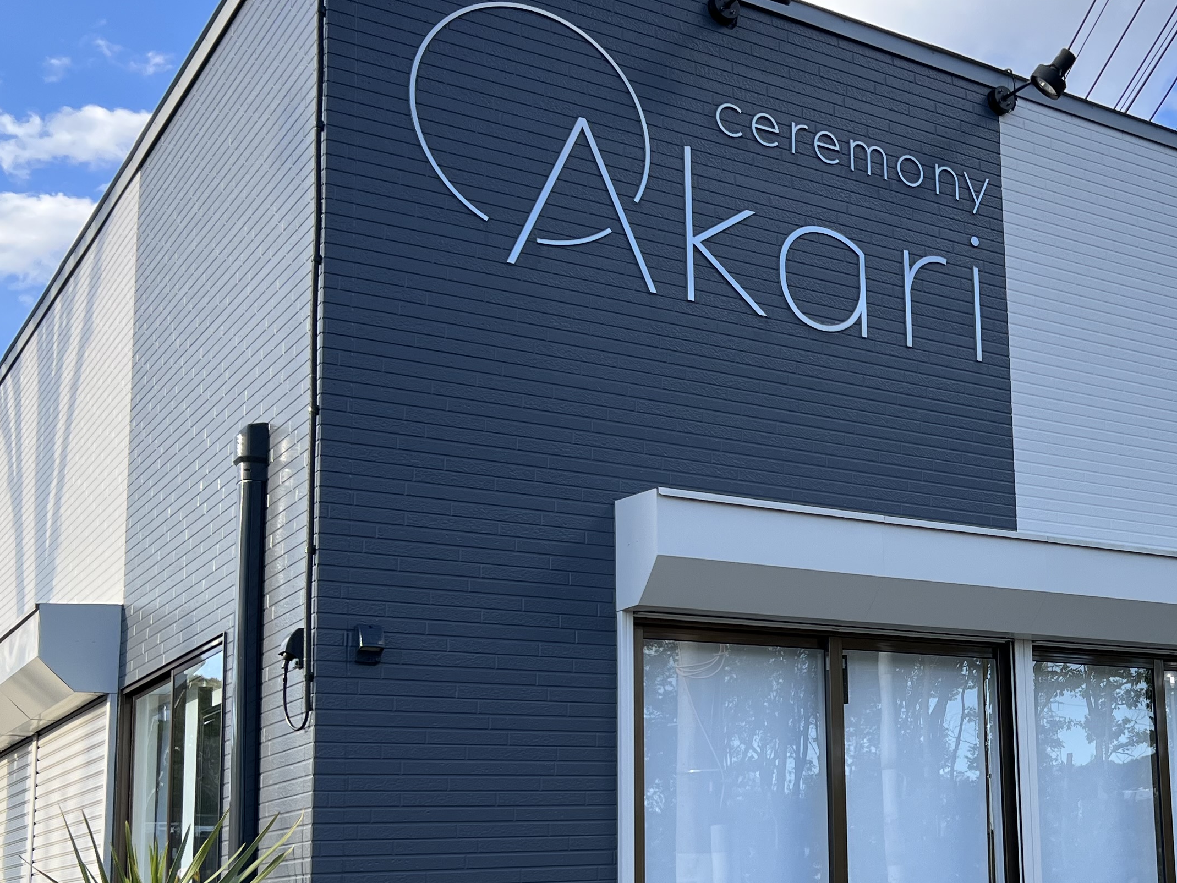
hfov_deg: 36.8
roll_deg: +3.1
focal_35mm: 49
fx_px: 1666
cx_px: 1028
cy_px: 617
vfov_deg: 29.4
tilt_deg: +10.1
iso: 50
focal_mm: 5.7
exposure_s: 1/1038
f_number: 1.5
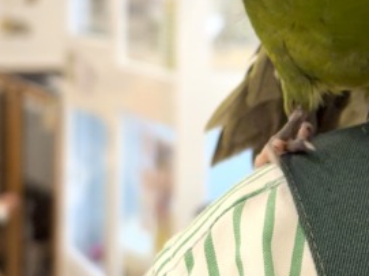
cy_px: 10
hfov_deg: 15.8
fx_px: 1311
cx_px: 347
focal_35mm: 123
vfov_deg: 11.9
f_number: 1.6
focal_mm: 5.96
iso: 40
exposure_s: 1/50
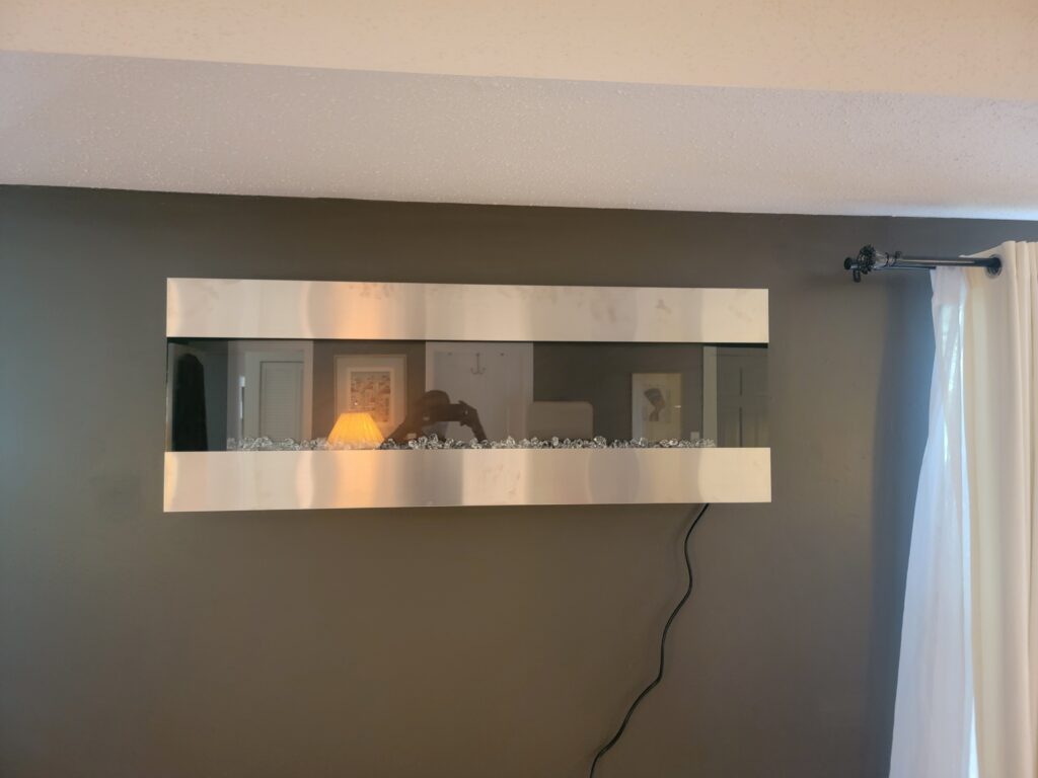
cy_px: 389
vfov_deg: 56.8
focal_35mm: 24
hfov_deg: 71.6
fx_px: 720
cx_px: 519
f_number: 1.8
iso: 640
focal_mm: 6.7
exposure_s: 1/29
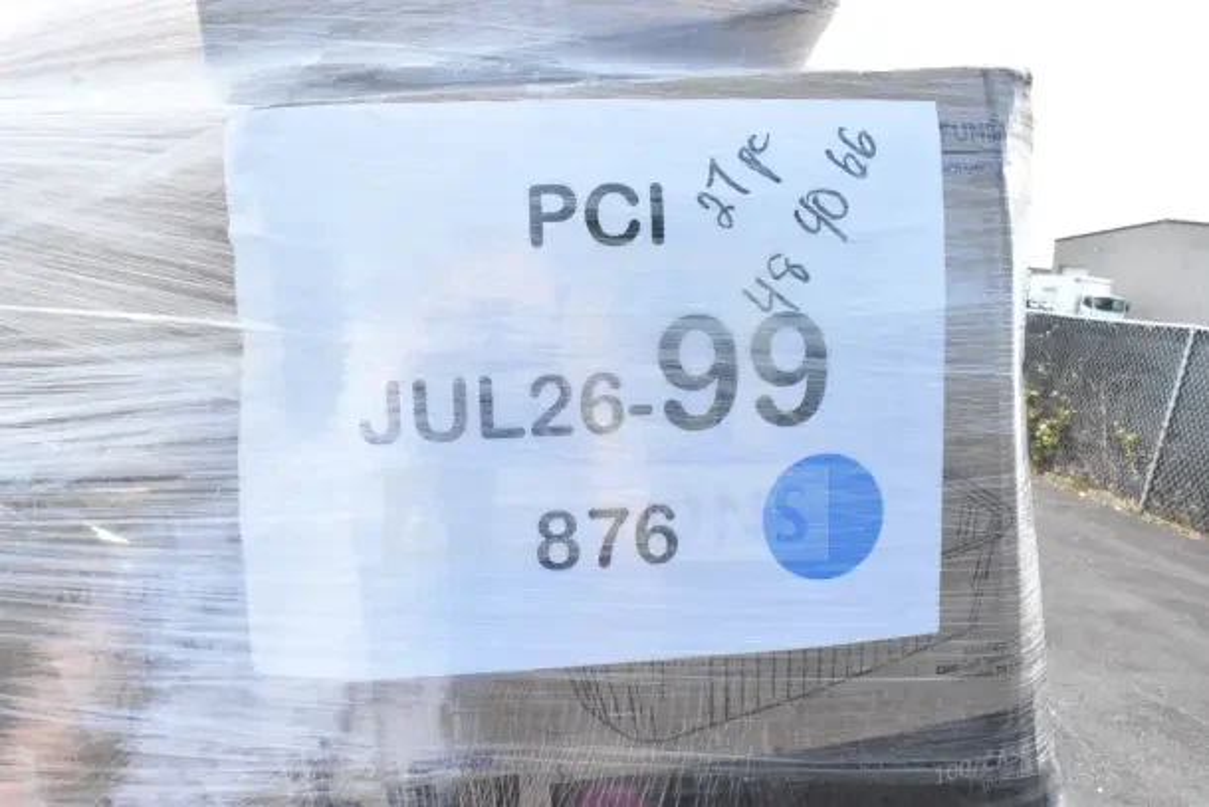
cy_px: 404
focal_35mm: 27
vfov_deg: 48.0
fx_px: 907
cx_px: 604
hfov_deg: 67.4
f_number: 18
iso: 6400
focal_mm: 18
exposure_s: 1/1250
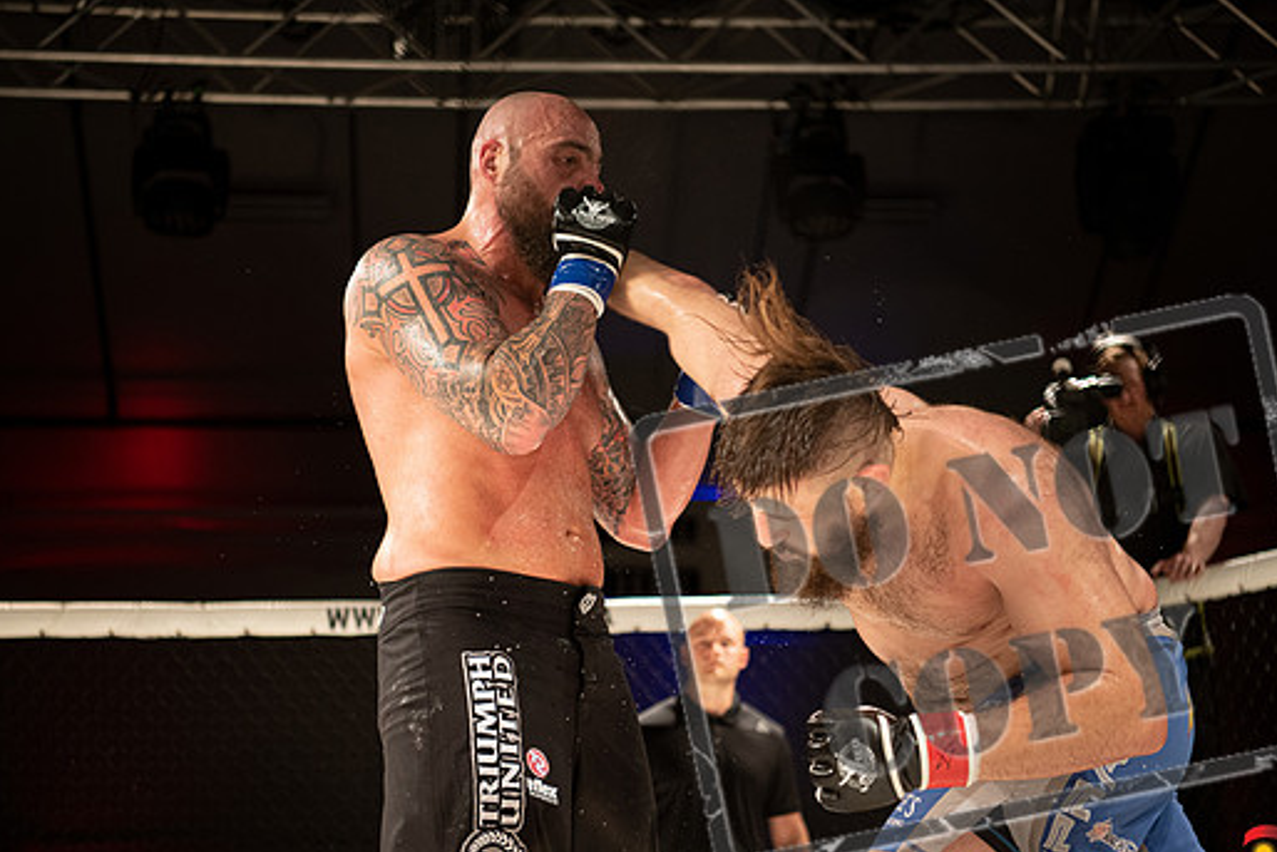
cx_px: 636
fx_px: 2484
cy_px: 458
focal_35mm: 70
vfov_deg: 19.5
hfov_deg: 28.8
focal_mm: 62
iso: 1100
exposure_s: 1/1000
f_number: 2.8
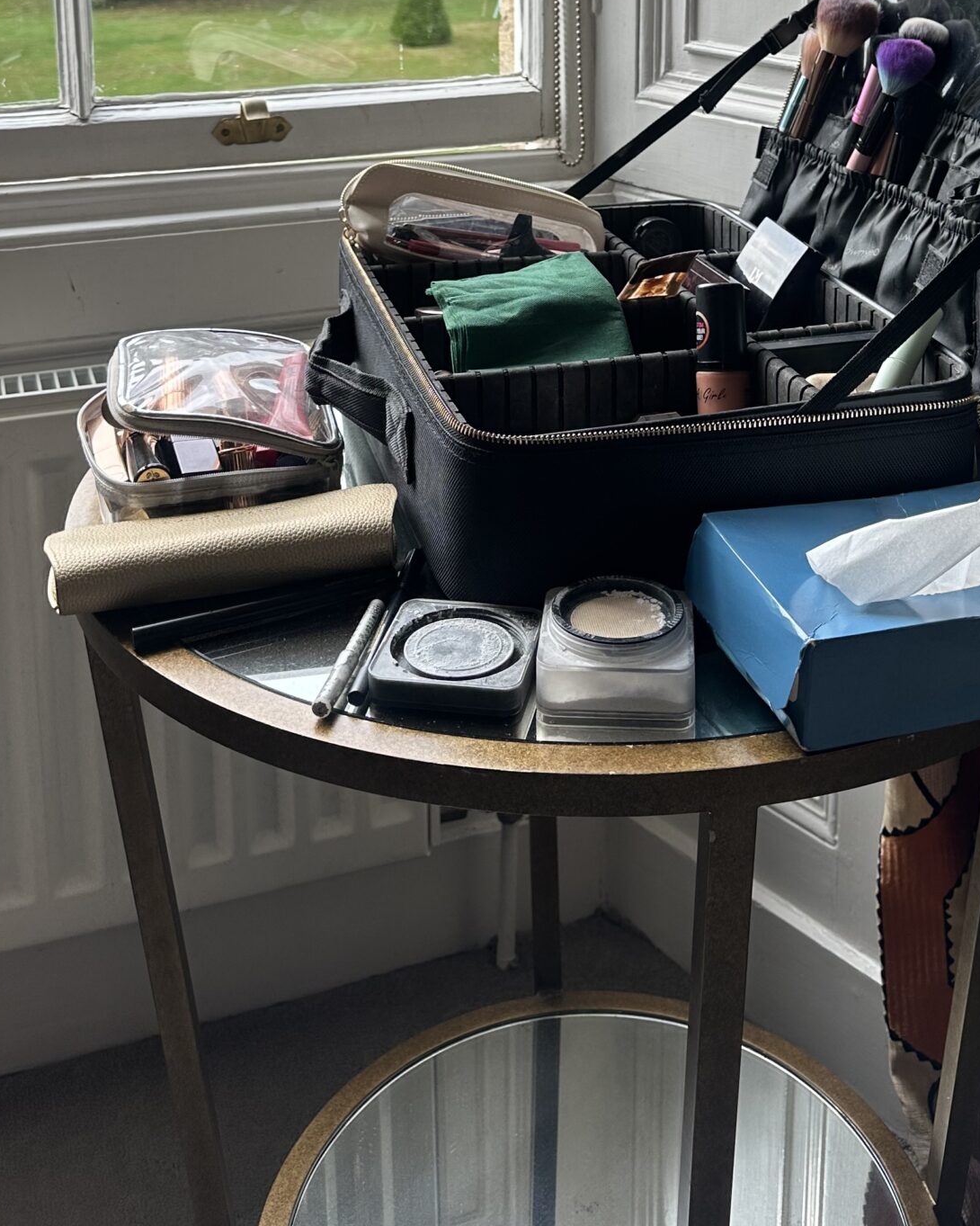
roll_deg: +0.5
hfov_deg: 34.0
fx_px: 1596
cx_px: 582
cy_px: 118
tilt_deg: -9.7
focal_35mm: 44
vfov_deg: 39.0
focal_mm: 6.86
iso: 80
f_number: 1.78
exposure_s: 1/506
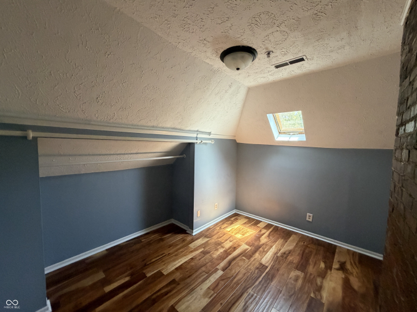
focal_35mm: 14
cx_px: 208
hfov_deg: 102.1
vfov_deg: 85.7
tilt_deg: -4.0
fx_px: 169
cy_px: 156
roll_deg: -1.2
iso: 400
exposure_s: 1/60
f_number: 2.2
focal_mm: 2.22
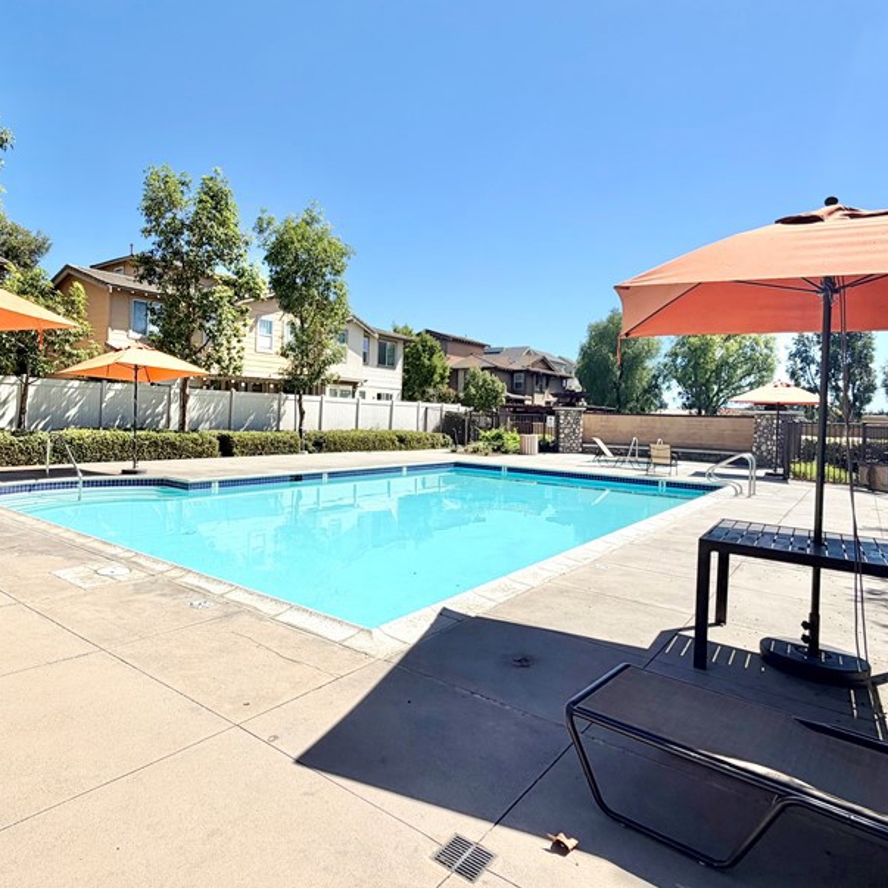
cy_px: 405
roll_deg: -1.6
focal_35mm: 21
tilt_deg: +0.2
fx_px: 609
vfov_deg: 72.0
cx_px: 325
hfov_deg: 70.8
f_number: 2.2
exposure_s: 1/1033
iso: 20
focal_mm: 2.22
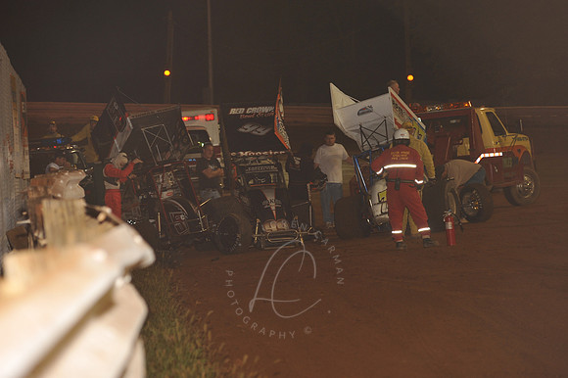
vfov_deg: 6.9
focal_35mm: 200
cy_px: 189
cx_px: 284
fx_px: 3154
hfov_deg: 10.3
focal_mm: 200
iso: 500
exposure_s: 1/250
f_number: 6.3
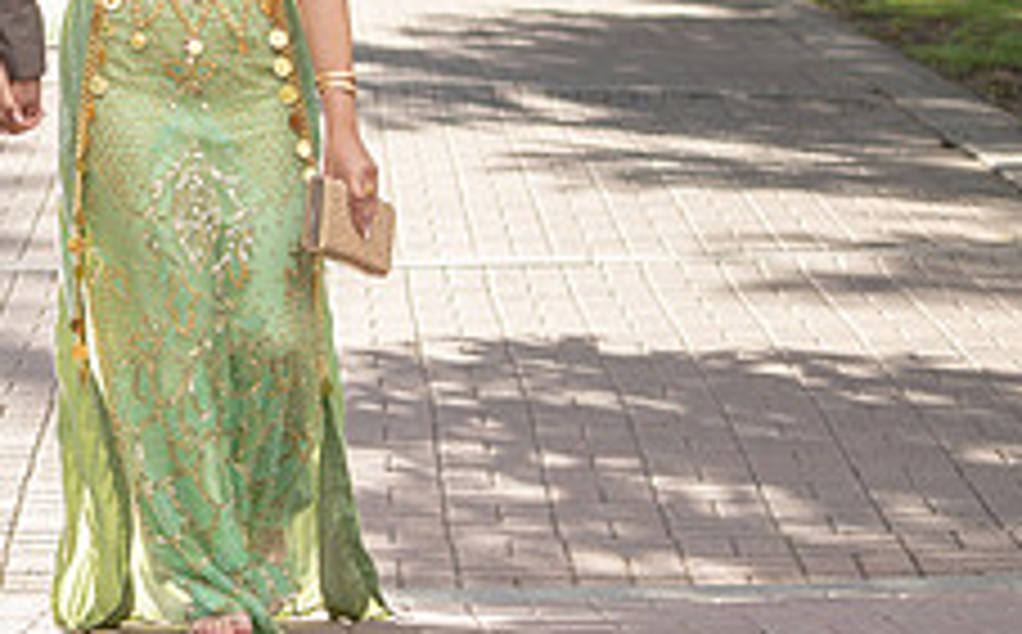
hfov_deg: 10.2
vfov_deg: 6.4
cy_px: -6
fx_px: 5700
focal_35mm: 205
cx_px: 138
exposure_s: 1/250
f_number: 4
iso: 100
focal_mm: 74
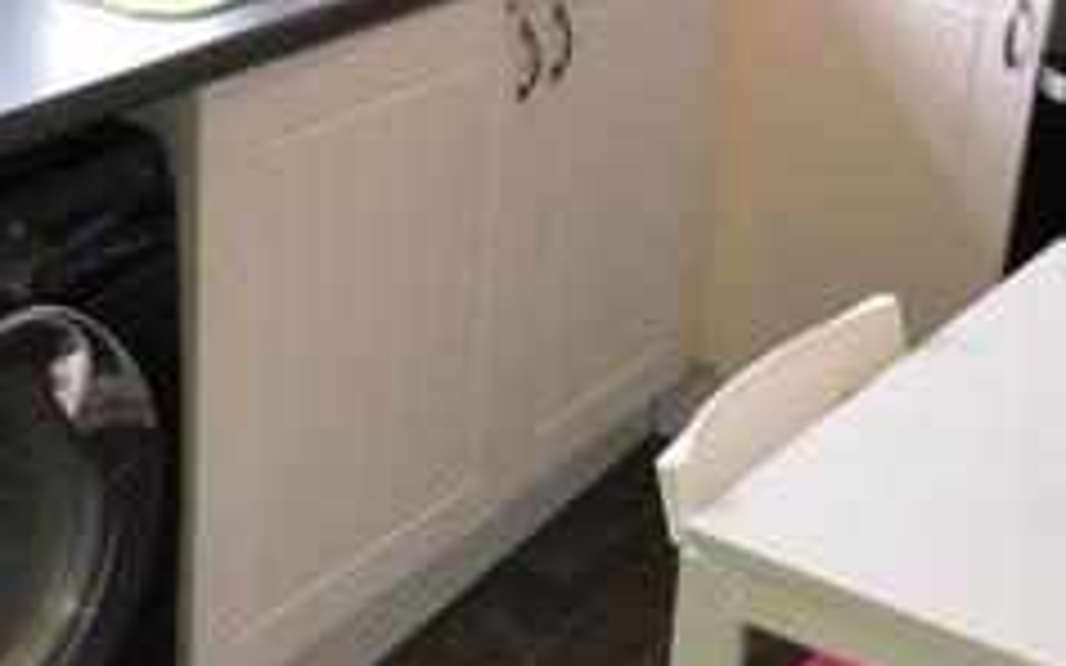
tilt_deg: -25.8
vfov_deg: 17.8
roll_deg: -4.5
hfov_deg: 28.2
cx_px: 551
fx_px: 2120
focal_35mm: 73
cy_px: 331
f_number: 1.8
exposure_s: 1/71
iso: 20
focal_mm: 3.99
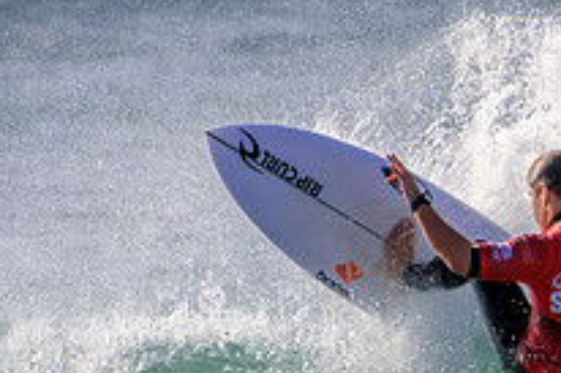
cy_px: 448
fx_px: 37291
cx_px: 553
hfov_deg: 0.9
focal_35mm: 2395
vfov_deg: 0.6
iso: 1250
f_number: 11
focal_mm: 850
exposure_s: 1/3200
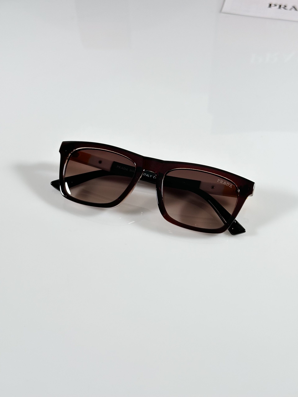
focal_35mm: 48
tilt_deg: -45.2
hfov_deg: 30.3
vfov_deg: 39.7
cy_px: 198
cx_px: 149
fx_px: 551
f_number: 1.78
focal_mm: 6.86
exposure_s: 1/100
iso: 80
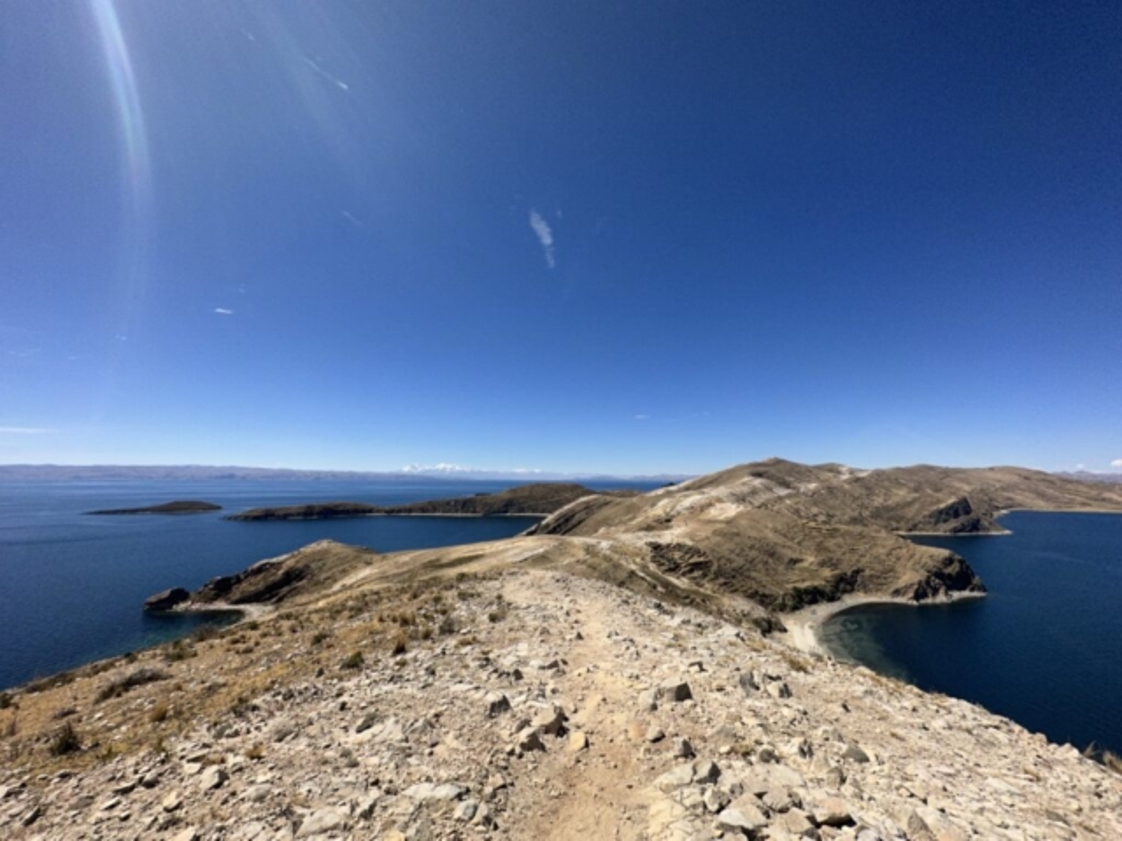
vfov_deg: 85.7
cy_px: 420
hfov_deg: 102.1
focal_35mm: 14
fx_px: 454
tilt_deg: +6.6
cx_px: 561
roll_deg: -0.5
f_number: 2.2
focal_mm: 2.22
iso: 50
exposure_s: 1/2747
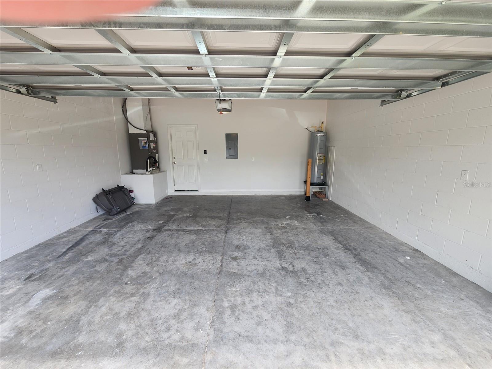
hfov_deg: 106.2
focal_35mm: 13
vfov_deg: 89.9
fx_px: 185
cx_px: 246
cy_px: 184
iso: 50
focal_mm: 2.2
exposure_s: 1/130
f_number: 2.2
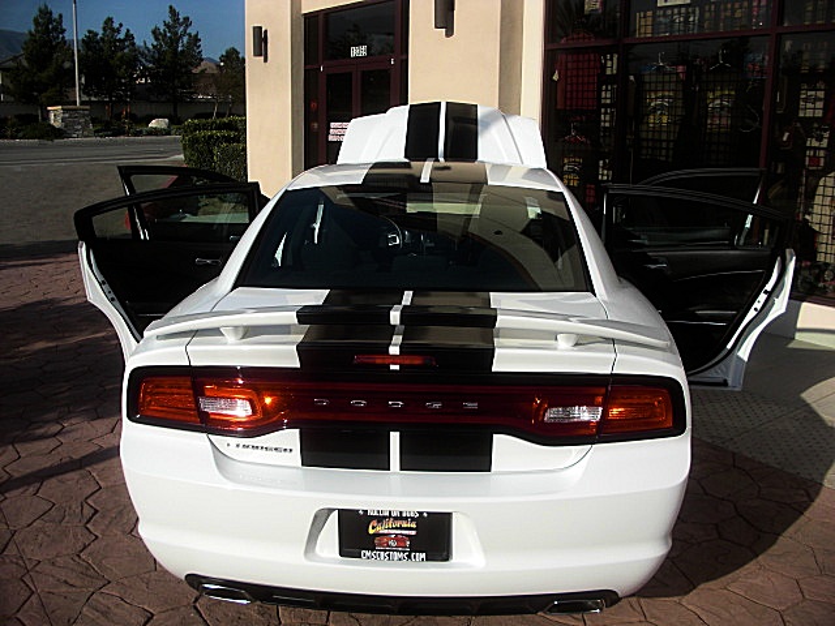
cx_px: 418
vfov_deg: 39.7
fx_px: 868
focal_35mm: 36
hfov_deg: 51.4
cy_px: 313
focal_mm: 6.3
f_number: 7.9
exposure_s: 1/160
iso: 50
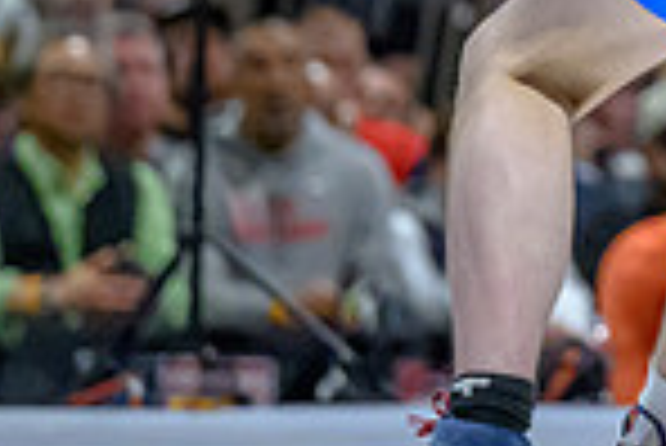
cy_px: -274
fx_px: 10370
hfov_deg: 3.7
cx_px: 1066
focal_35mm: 560
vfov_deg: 2.5
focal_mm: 101
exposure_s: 1/640
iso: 6400
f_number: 2.8
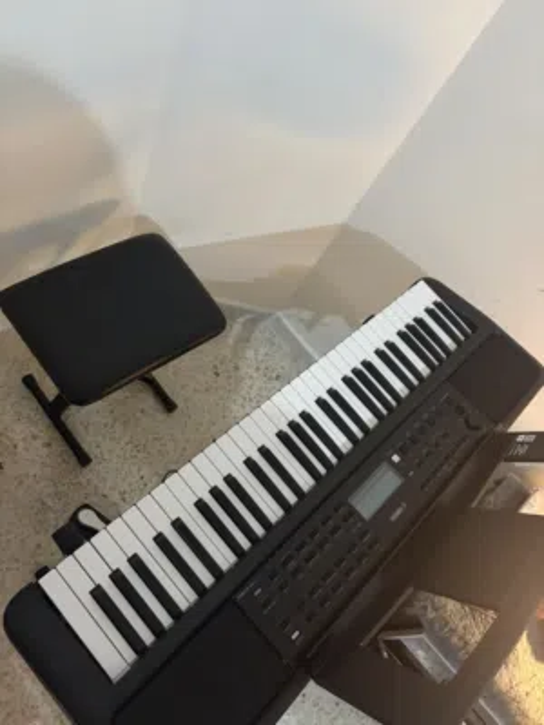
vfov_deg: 67.3
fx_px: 545
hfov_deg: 53.1
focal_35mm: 26
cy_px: 362
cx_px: 272
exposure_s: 1/25
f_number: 1.6
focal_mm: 5.96
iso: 500
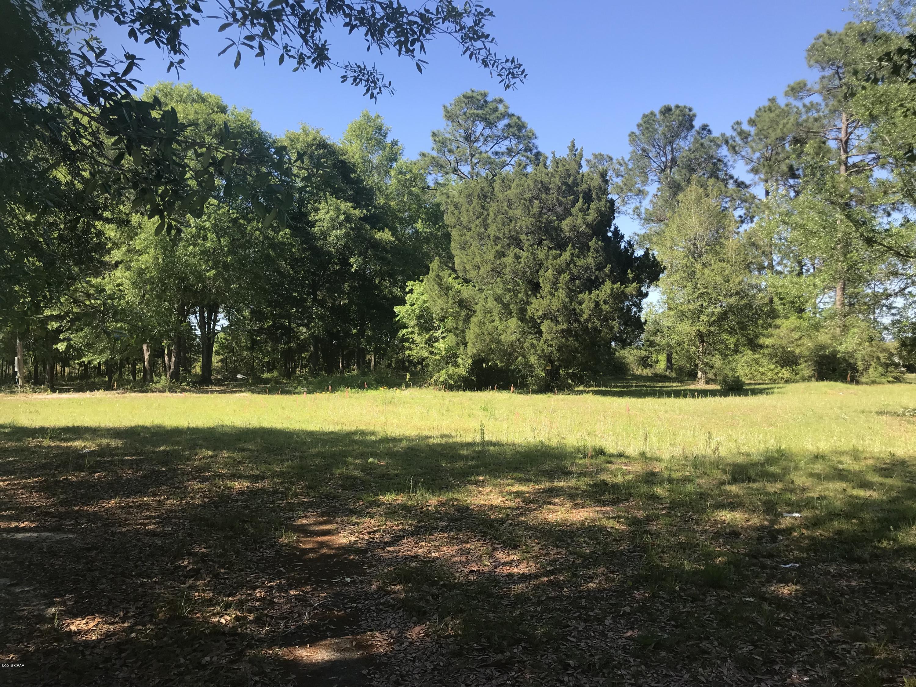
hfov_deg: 63.4
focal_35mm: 28
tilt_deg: +1.5
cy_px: 344
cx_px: 458
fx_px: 741
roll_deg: +0.4
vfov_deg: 49.7
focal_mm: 3.99
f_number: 1.8
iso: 20
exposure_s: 1/825
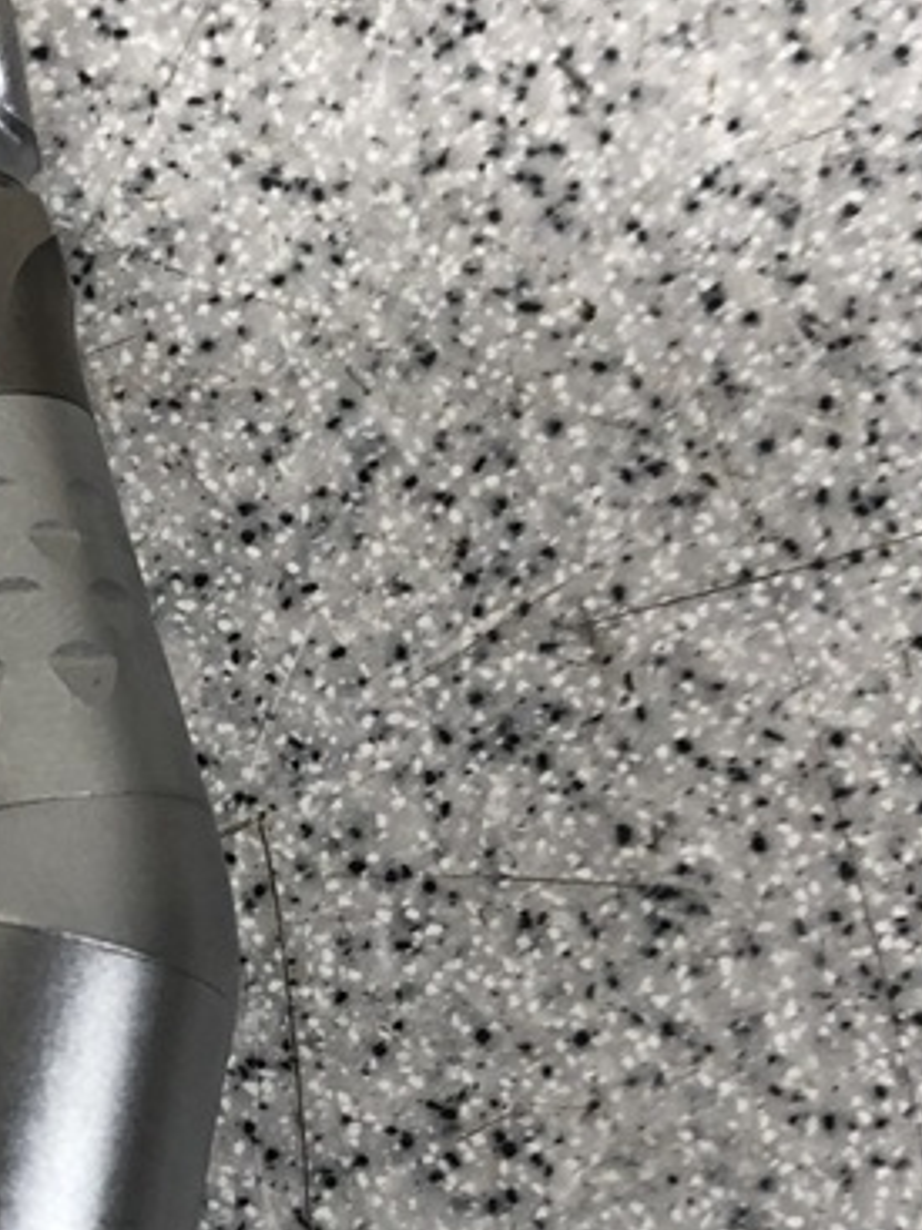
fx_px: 2736
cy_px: 898
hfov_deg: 18.6
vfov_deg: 25.1
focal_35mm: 77
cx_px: -13
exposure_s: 1/40
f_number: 1.8
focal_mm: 3.99
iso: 25
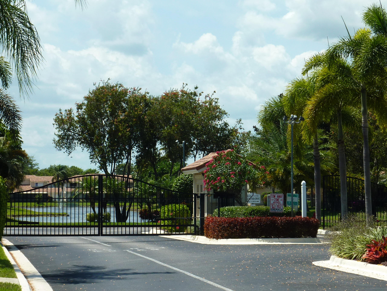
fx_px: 1252
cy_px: 146
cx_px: 194
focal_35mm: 112
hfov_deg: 17.6
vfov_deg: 13.2
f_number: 5
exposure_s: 1/500
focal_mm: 12.8
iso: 80
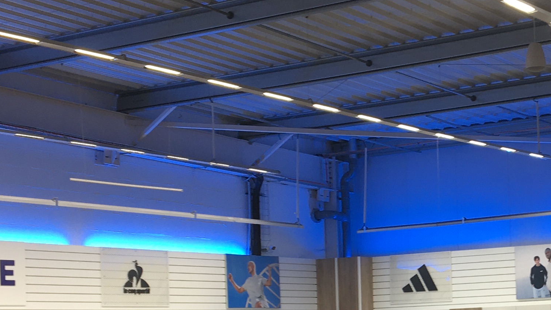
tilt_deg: +0.3
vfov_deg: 14.0
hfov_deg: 24.2
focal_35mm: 85
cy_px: 309
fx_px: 1242
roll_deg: +2.5
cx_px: 509
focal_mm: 4.15
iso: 25
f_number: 2.2
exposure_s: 1/40
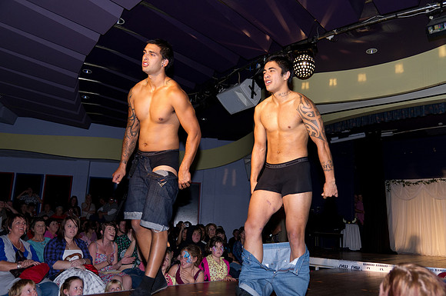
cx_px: 223
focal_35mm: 30
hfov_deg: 62.0
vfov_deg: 43.5
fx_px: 371
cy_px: 148
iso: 500
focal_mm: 20
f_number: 2.8
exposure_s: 1/180
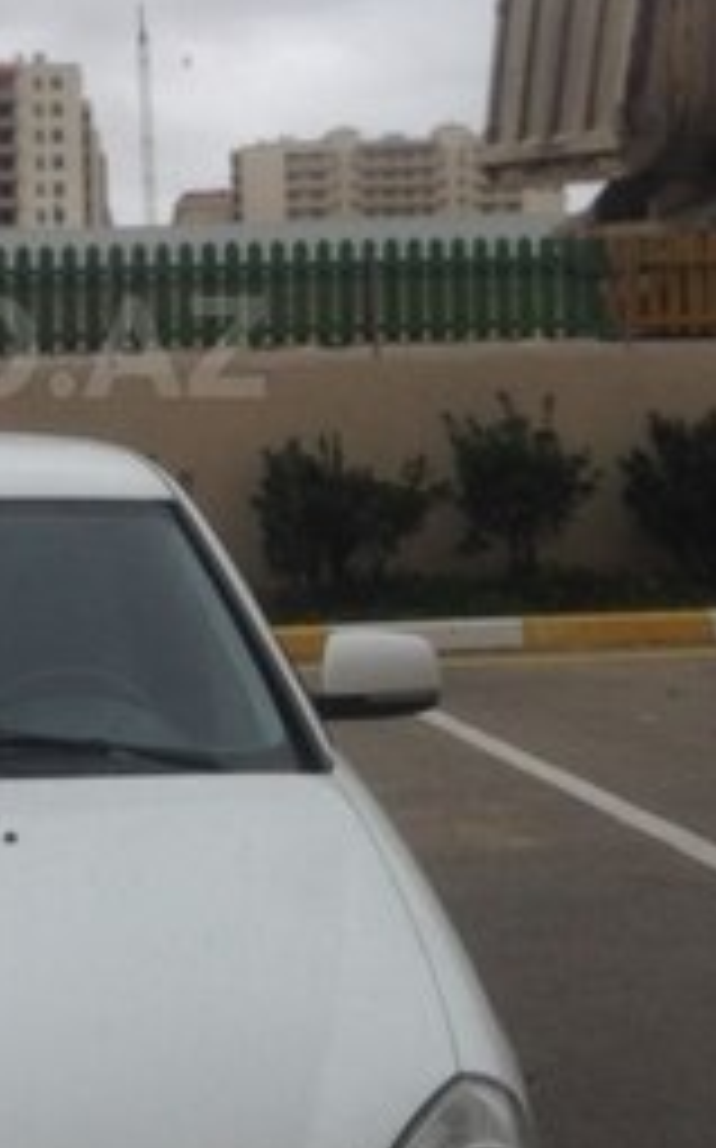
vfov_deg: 29.9
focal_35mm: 68
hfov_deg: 18.4
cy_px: 347
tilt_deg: +0.4
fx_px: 2127
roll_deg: +2.1
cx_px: -81
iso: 50
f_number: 2.4
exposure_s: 1/542
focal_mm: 4.12
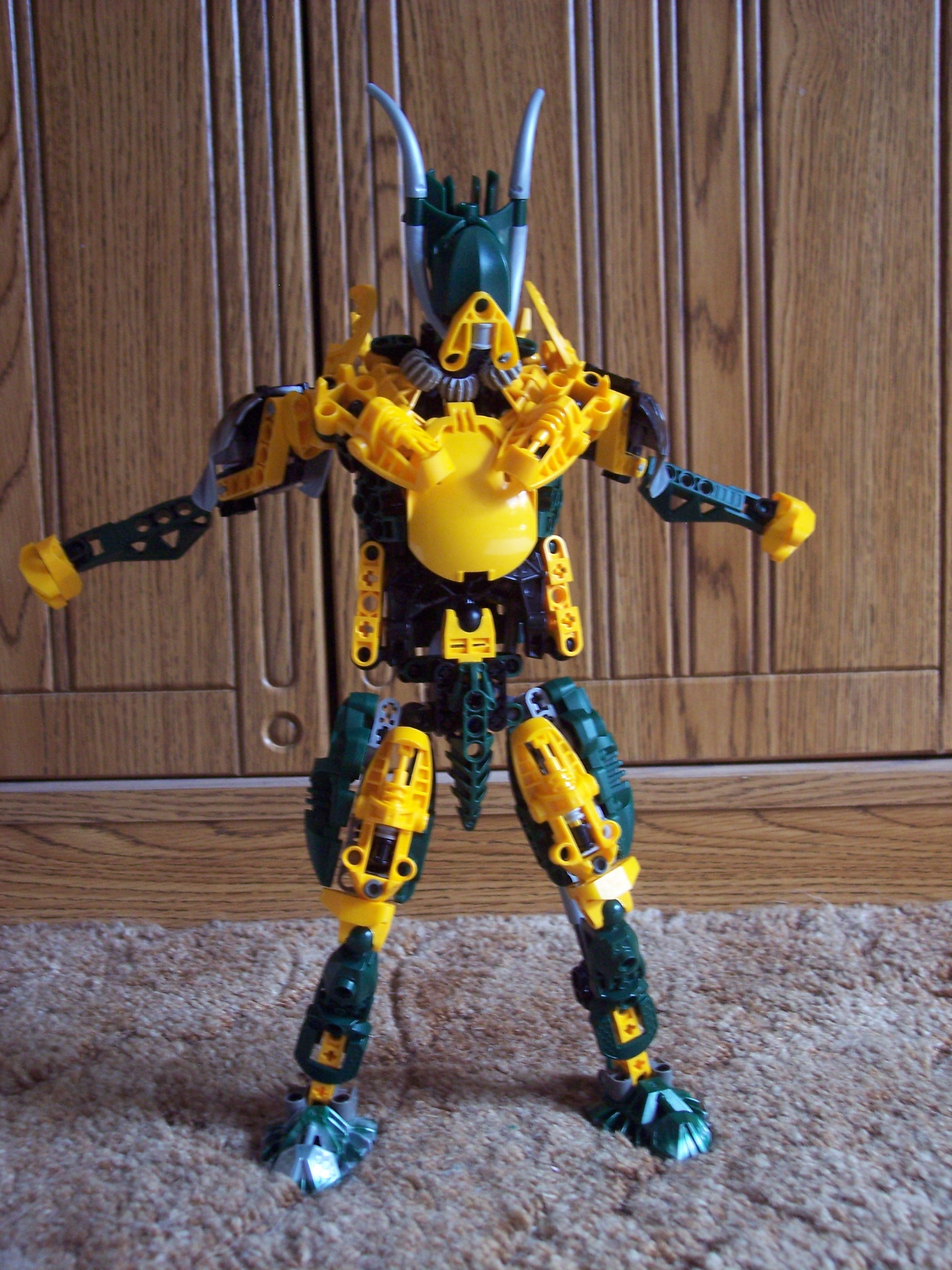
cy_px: 635
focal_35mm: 39
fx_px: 1430
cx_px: 476
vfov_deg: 47.9
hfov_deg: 36.8
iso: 200
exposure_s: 1/20
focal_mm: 8
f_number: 3.4
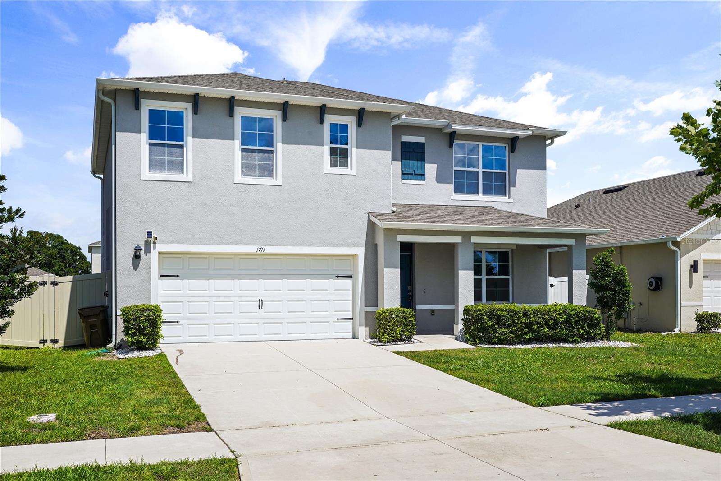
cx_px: 360
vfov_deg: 37.8
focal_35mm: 35
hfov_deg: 54.4
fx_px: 701
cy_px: 240
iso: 160
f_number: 6.3
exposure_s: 1/1000
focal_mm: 35
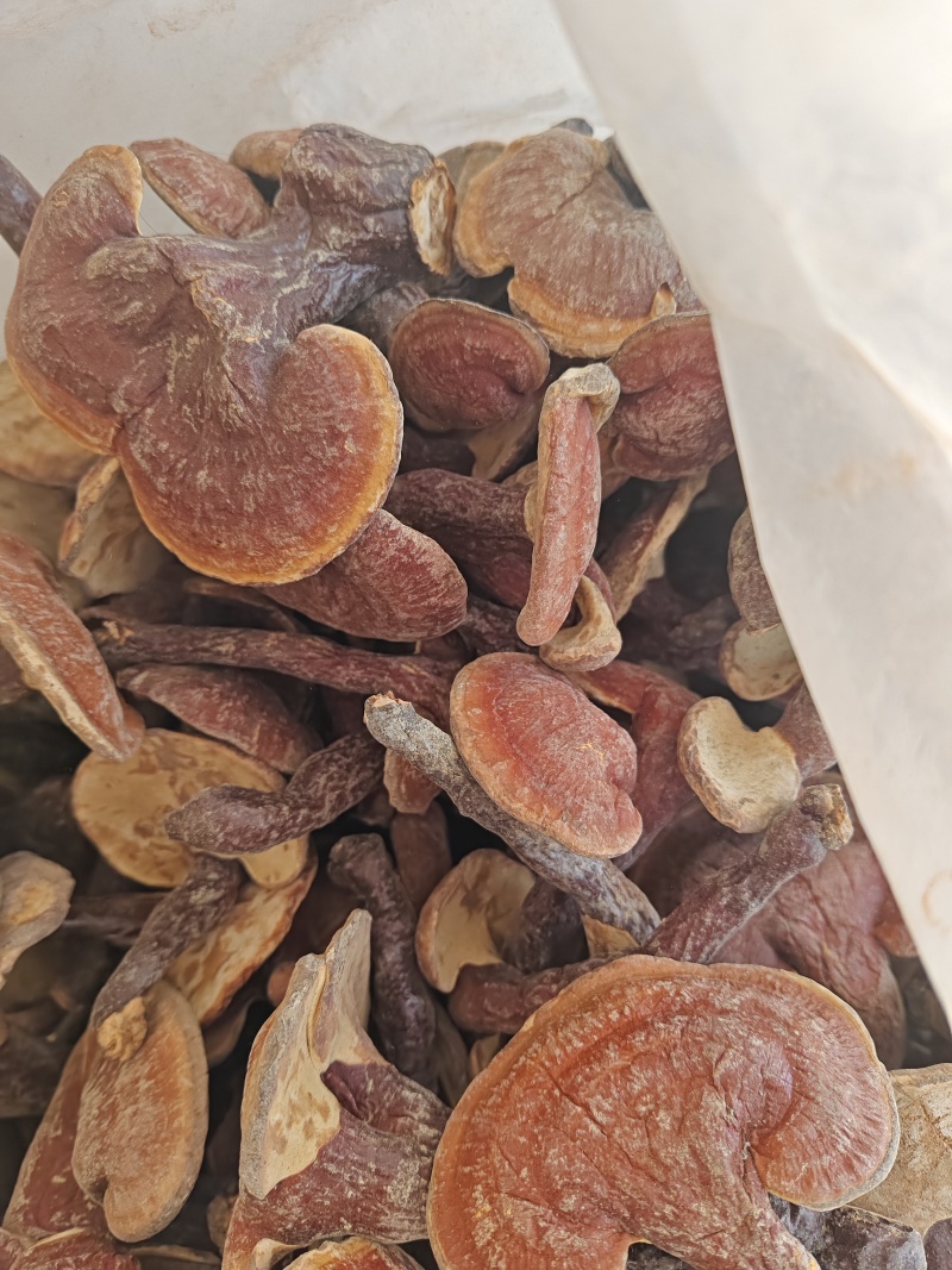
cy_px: 635
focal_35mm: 23
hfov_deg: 58.9
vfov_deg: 73.9
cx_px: 476
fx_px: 844
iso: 827
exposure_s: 1/602
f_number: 1.88
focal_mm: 5.56
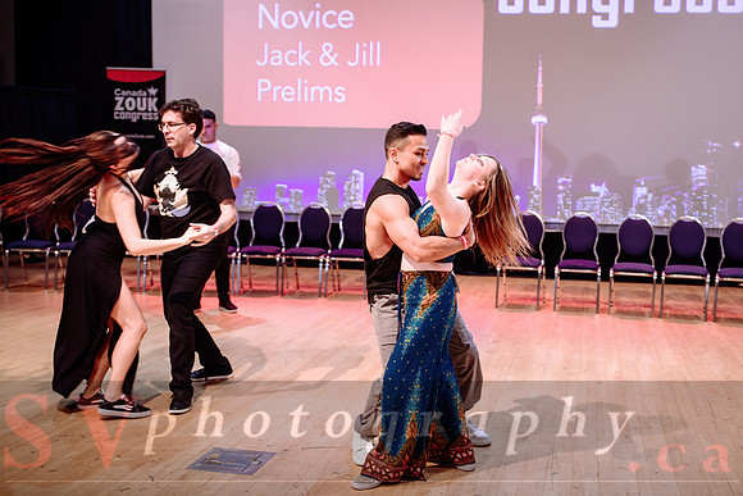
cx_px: 463
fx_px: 735
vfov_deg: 37.3
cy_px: 253
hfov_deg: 53.0
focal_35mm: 36
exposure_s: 1/250
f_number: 2
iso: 1250
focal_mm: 28
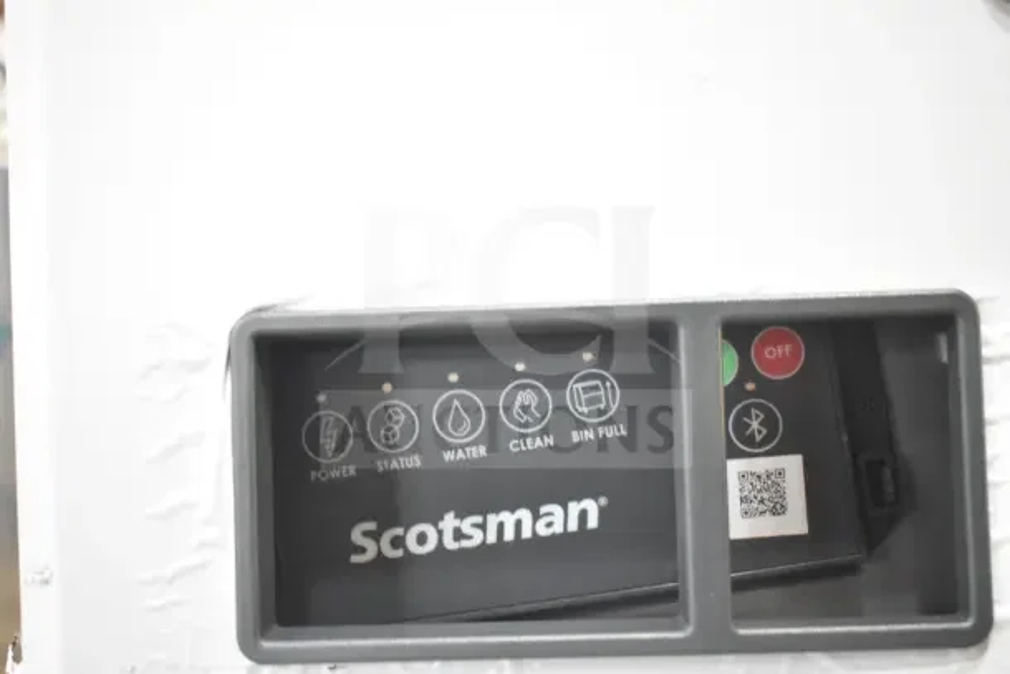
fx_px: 1263
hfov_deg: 43.6
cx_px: 505
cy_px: 337
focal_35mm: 45
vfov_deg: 29.9
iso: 3200
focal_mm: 30
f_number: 4.2
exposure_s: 1/50
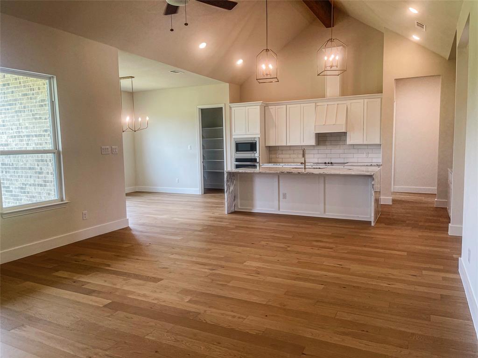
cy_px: 179
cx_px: 239
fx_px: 345
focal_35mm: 25
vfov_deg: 54.9
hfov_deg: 69.4
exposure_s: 1/120
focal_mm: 5.1
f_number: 1.6
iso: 50
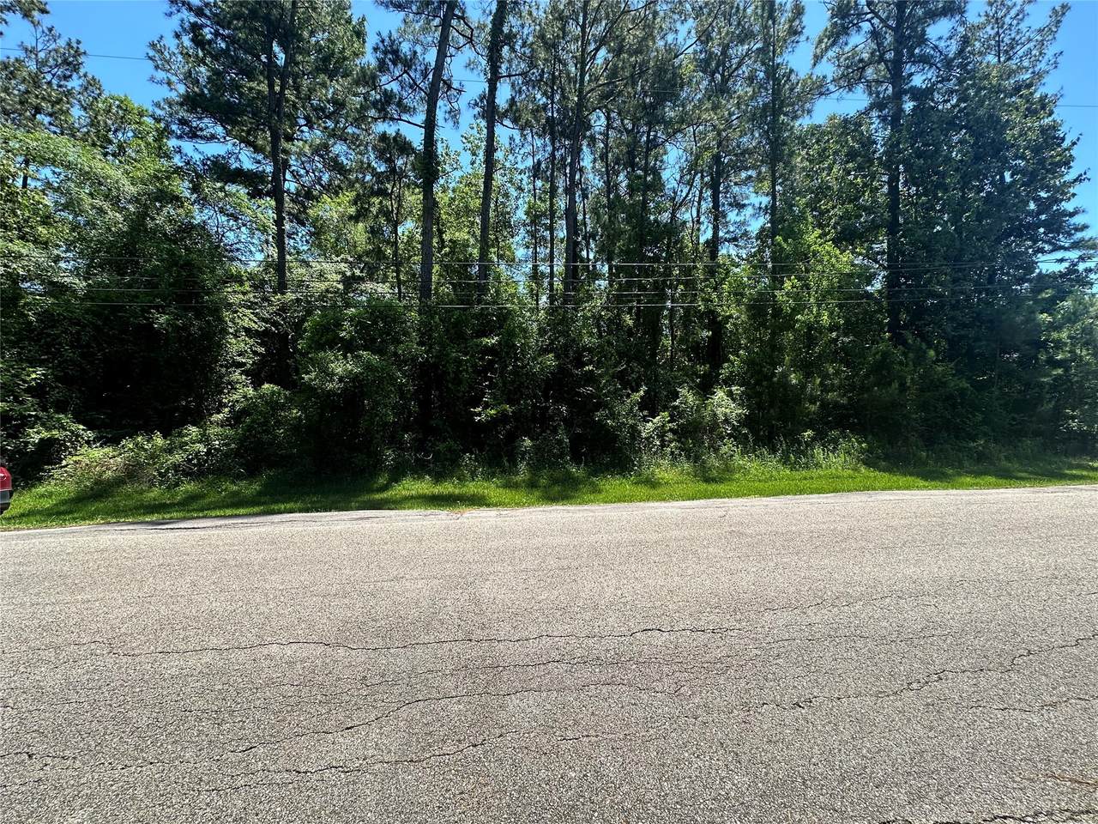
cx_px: 549
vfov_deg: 85.7
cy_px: 412
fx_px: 444
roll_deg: +0.0
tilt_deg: +1.0
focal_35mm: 14
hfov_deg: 102.1
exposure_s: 1/801
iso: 40
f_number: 2.2
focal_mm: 2.22
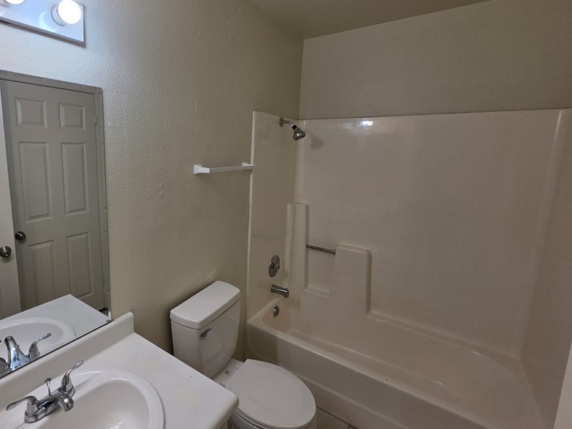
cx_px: 199
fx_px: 281
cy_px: 194
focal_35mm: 17
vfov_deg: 74.5
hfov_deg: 88.4
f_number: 1.9
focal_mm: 2.2
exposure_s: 1/120
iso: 64
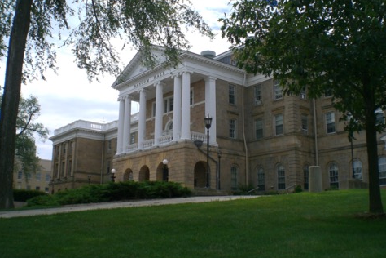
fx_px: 429
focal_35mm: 40
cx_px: 191
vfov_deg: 33.4
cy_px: 127
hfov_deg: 48.5
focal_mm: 6.3
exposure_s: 1/500
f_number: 4.4
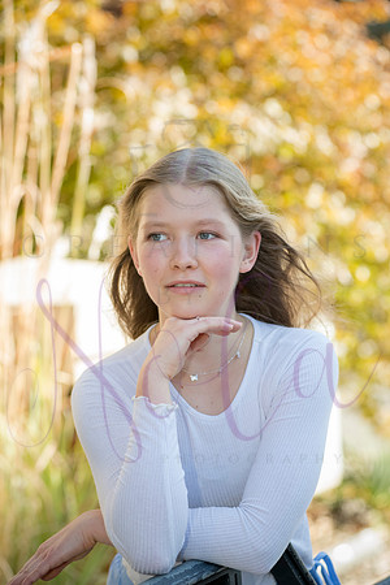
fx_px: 1625
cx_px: 195
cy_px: 292
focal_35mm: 100
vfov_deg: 20.4
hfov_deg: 13.7
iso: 400
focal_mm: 100
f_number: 5
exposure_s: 1/400
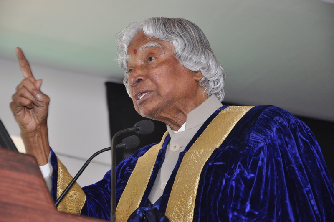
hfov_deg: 16.1
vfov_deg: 10.7
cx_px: 167
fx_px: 1181
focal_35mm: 128
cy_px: 111
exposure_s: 1/60
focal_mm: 85
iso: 500
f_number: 5.6
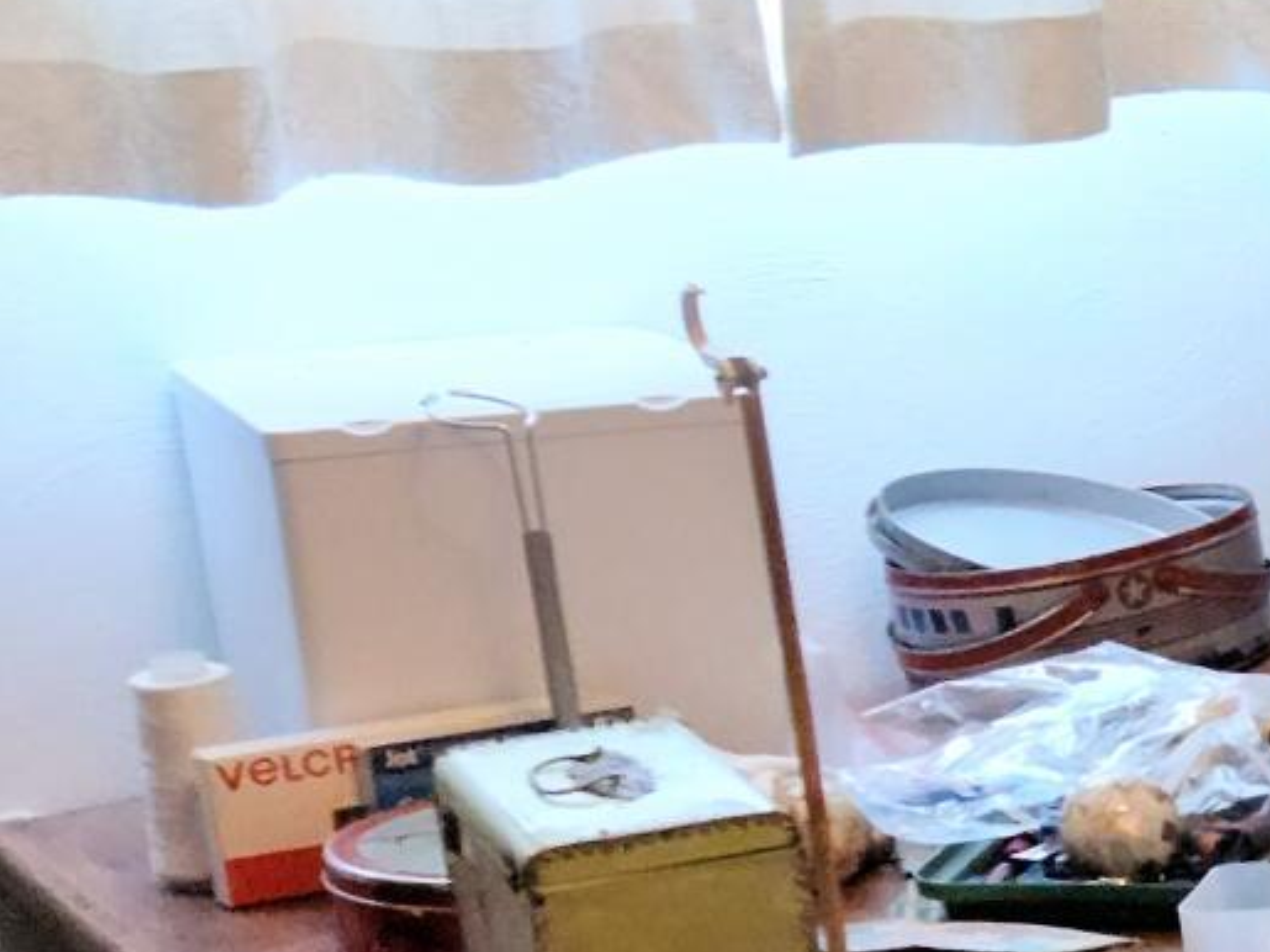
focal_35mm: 134
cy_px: 1083
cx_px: 2868
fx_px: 4915
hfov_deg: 12.3
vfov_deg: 10.9
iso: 250
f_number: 1.8
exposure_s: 1/60
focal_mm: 5.4
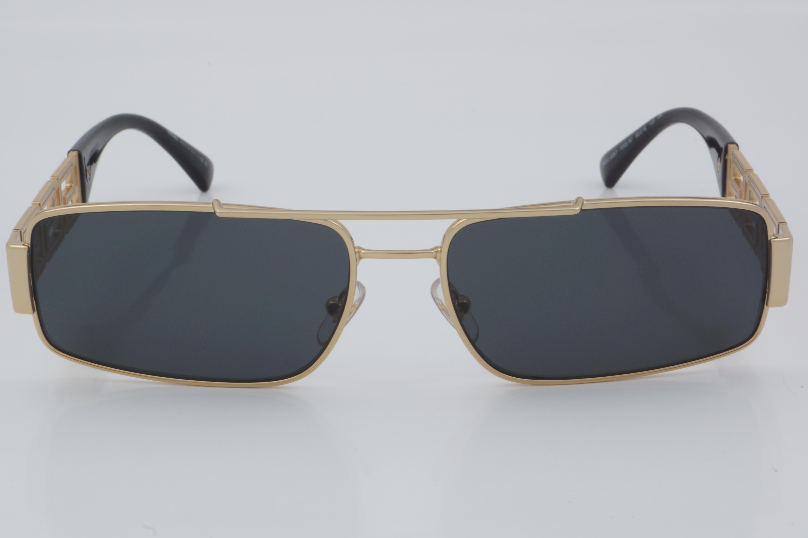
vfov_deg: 16.6
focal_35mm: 82
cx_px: 404
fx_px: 1852
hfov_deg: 24.6
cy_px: 269
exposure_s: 1/4
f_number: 32
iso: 100
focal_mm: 55
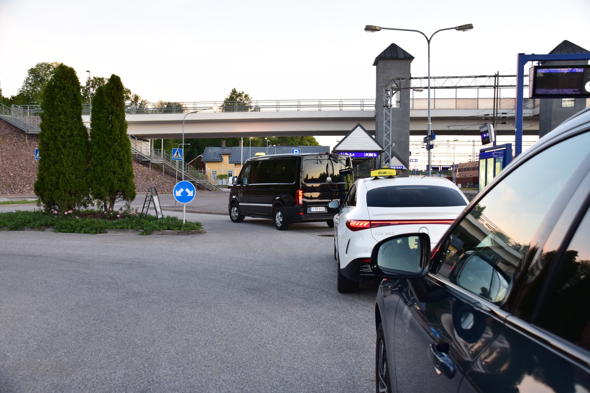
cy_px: 196
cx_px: 295
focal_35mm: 39
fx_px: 639
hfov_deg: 49.6
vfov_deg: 34.2
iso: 400
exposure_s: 1/30
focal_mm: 26
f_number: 7.1
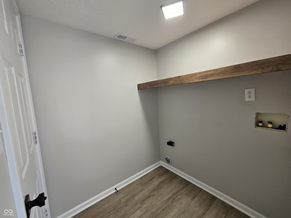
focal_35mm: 13
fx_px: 109
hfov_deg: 106.2
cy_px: 109
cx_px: 146
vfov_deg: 89.9
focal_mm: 2.2
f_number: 2.2
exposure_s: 1/60
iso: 200
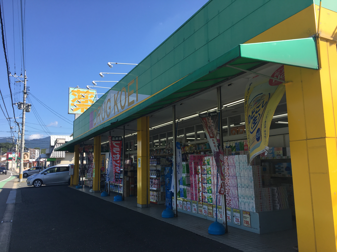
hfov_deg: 61.7
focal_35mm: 29
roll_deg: +1.0
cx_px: 168
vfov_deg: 48.2
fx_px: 282
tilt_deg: +7.5
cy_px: 126
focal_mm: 4.15
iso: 25
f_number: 2.2
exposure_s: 1/962
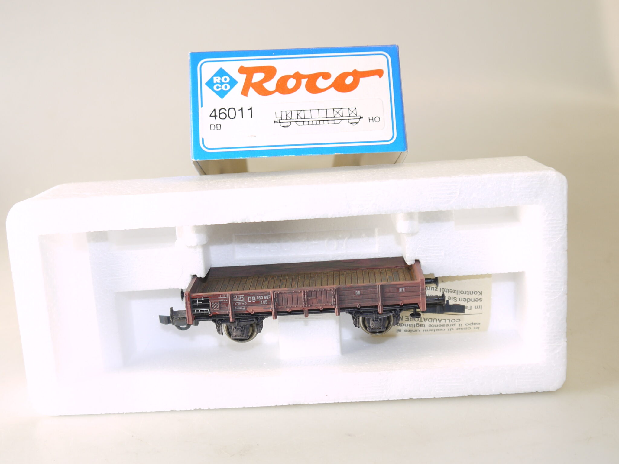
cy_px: 232
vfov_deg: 32.2
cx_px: 310
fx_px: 805
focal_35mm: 45
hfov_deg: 42.1
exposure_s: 1/50
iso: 100
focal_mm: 16
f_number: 3.9
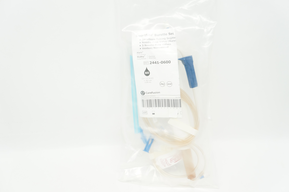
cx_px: 144
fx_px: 373
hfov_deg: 42.4
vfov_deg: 28.9
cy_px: 96
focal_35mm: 46
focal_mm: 31
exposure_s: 1/125
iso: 800
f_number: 5.6
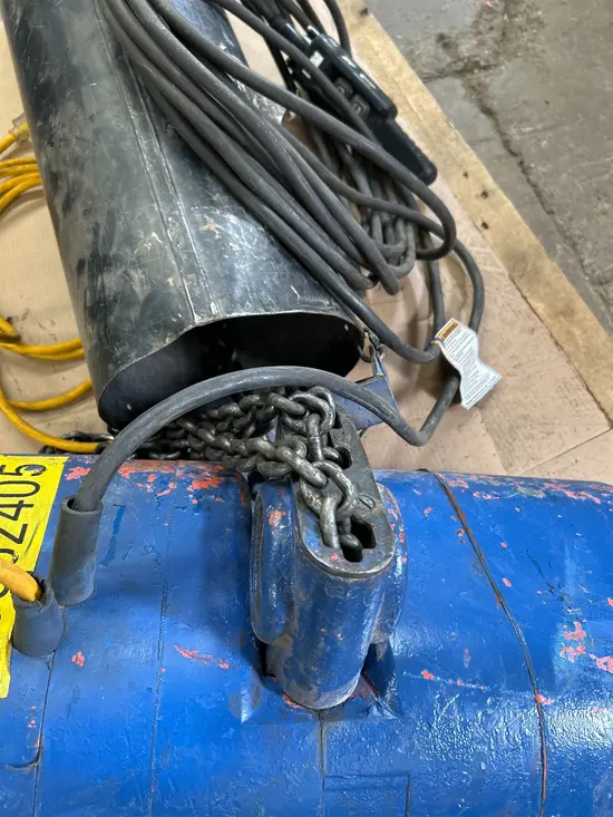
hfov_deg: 53.1
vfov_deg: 67.3
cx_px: 306
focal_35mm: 26
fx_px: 614
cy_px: 408
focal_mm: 5.7
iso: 160
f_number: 1.5
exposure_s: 1/60
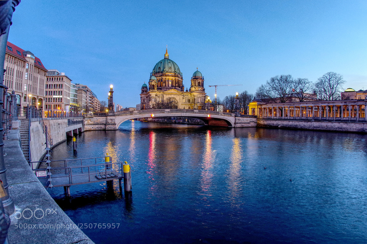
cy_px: 122
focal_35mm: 18
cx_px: 184
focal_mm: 12
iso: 1600
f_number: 6.3
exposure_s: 1/2
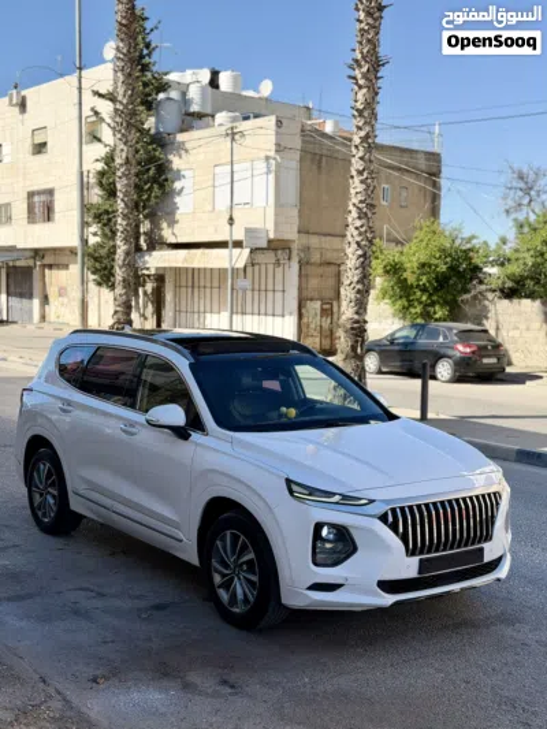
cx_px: 274
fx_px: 1011
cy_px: 364
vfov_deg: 39.6
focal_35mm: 48
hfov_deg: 30.3
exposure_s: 1/3704
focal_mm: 6.76
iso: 80
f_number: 1.78
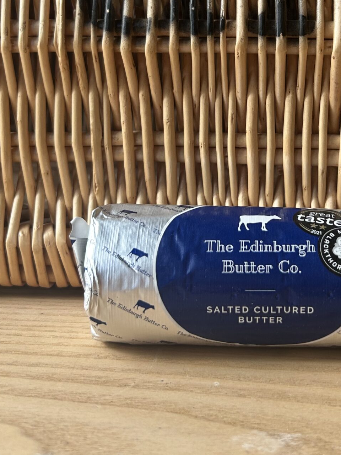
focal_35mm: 52
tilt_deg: -7.5
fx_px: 683
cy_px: 117
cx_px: 262
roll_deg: -1.1
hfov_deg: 27.6
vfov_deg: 36.0
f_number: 1.5
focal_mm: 5.7
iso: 40
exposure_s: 1/251
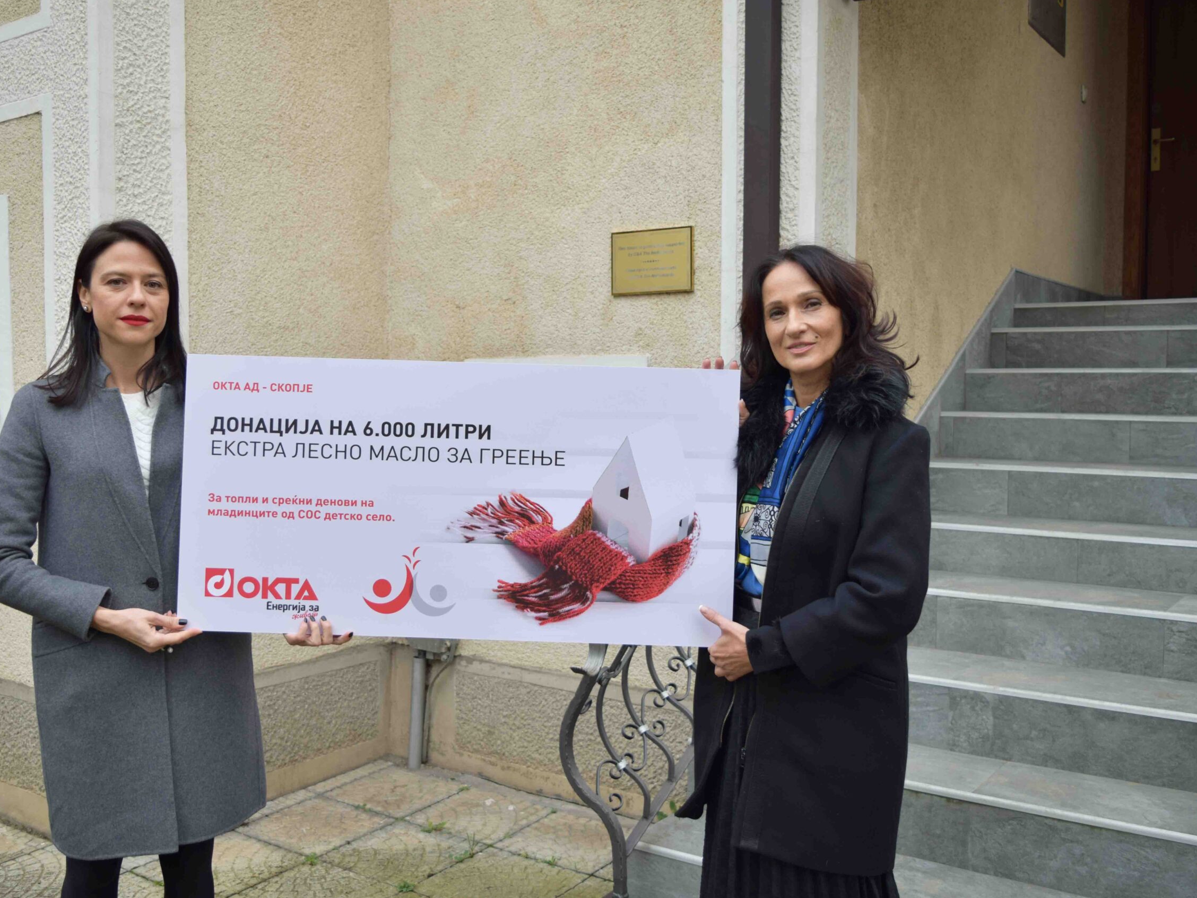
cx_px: 556
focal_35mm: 36
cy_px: 448
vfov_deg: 39.7
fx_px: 1245
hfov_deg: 51.3
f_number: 3.8
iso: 200
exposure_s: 1/250
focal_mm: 22
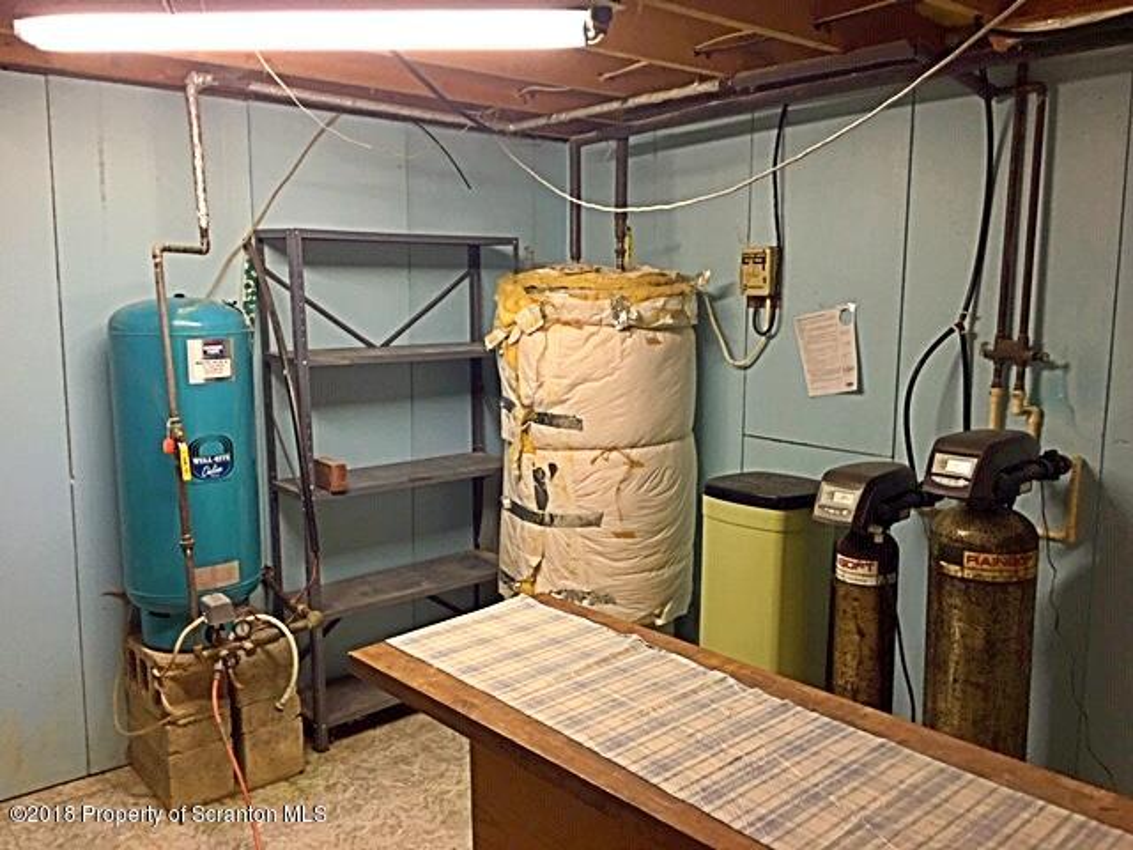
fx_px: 949
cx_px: 566
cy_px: 425
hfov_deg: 61.7
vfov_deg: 48.2
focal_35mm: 29
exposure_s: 1/10
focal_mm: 4.15
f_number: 2.2
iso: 100
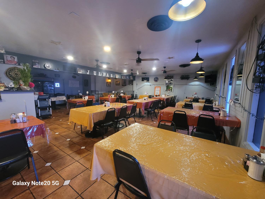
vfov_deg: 89.9
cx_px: 132
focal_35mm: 13
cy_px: 100
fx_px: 100
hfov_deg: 106.2
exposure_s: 1/30
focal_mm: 2.2
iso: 400
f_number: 2.2
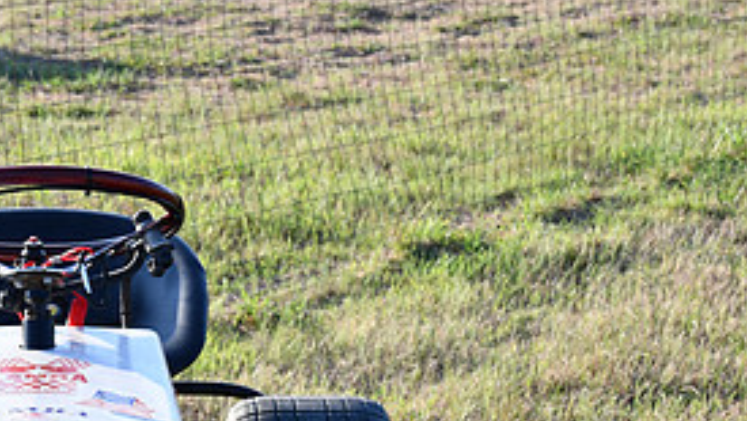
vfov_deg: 9.5
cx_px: 206
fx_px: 2497
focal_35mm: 126
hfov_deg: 16.9
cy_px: 520
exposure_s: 1/250
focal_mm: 38
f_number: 7.1
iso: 200
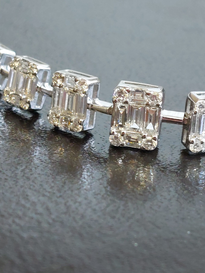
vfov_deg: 69.4
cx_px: 102
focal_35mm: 25
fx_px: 197
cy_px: 136
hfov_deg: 54.9
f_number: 1.8
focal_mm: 5.23
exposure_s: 1/50
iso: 100
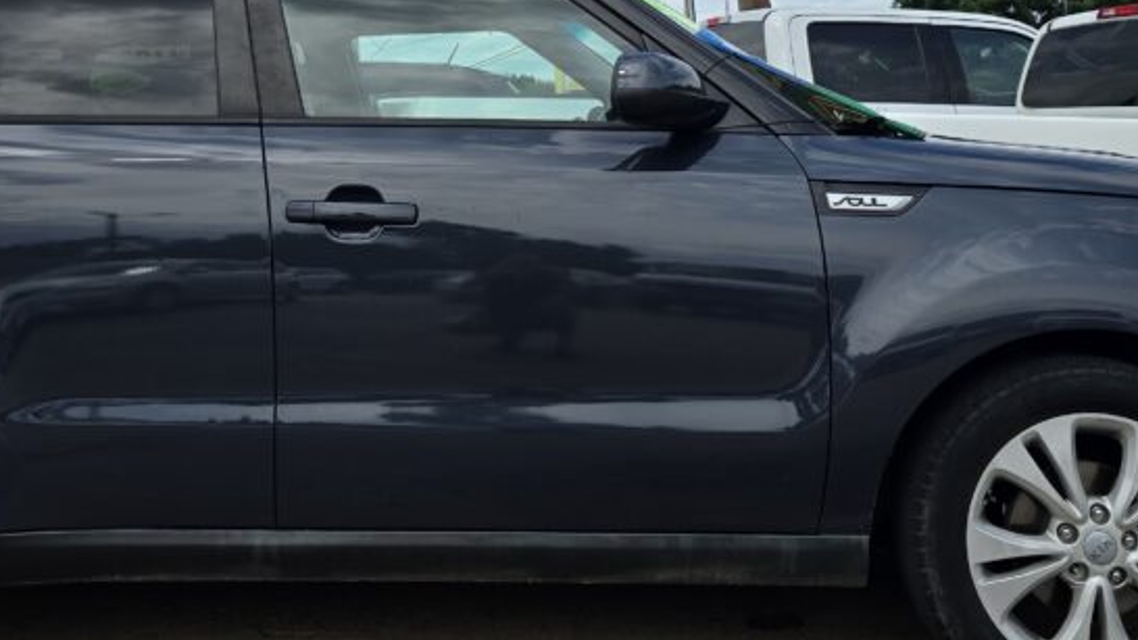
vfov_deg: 24.4
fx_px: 1418
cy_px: 23
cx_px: 442
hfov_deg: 43.5
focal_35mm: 47
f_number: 1.7
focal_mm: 6.3
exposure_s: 1/868
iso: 12
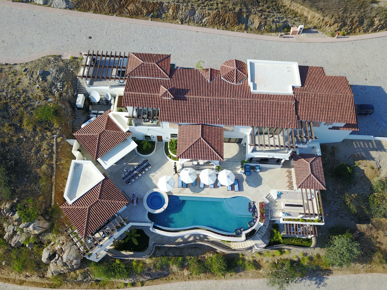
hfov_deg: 67.3
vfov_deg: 53.1
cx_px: 194
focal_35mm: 26
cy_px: 145
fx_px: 291
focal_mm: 4.73
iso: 100
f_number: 2.2
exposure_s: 1/978
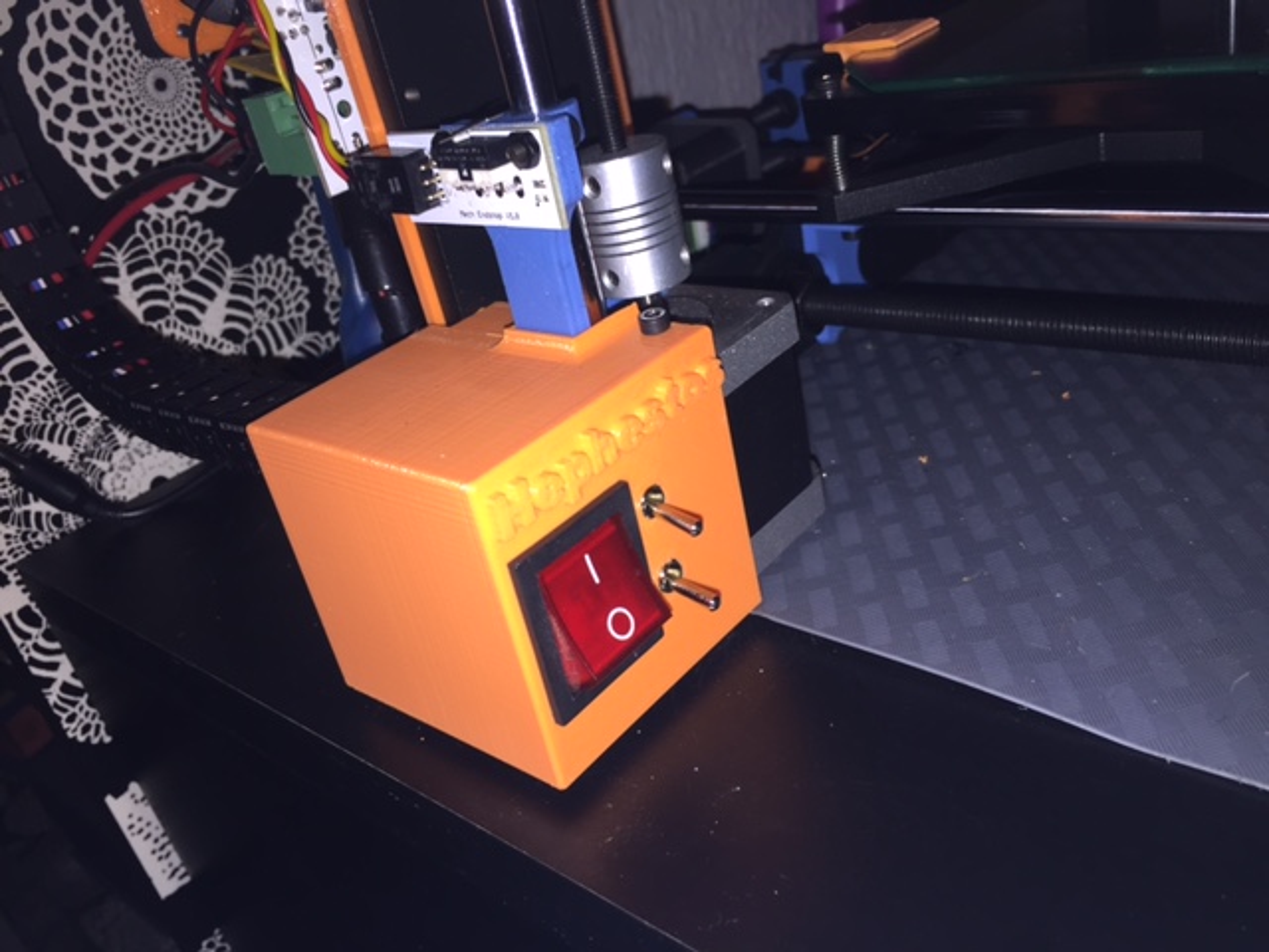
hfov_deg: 61.7
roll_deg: +13.1
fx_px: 1063
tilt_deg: -27.6
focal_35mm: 29
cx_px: 634
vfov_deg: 48.2
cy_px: 476
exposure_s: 1/38
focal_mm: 4.15
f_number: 2.2
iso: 32
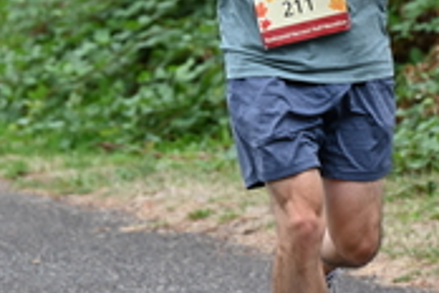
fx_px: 7694
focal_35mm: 631
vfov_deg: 2.2
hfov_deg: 3.3
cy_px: -110
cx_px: 182
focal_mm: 200
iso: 400
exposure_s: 1/320
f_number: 6.3
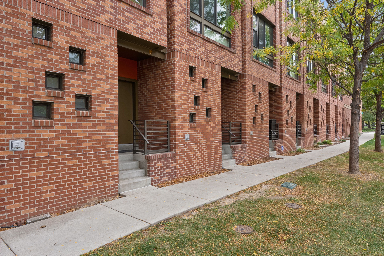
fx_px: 235
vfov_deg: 57.3
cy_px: 128
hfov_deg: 78.6
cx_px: 192
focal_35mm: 22
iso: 250
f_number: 9
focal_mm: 22
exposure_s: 1/100
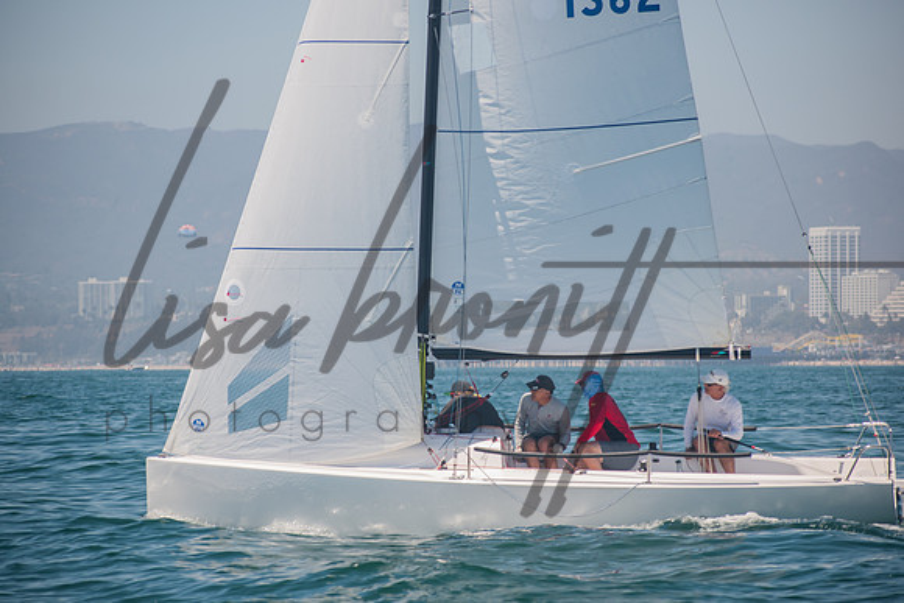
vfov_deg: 6.3
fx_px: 5492
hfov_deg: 9.4
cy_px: 302
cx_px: 452
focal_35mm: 219
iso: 100
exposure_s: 1/250
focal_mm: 140
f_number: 4.8
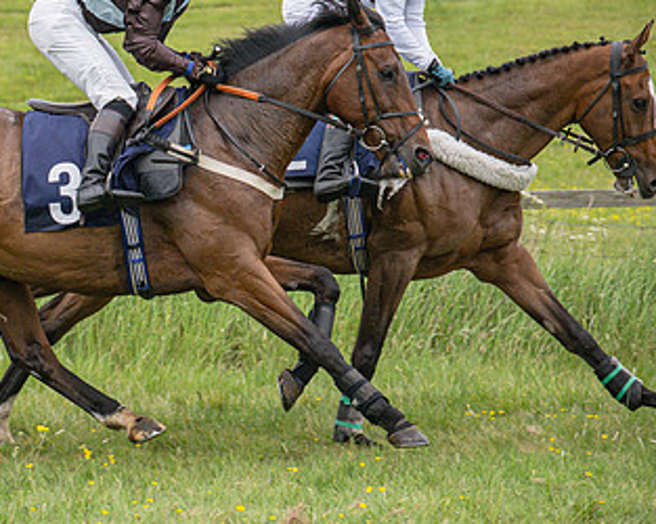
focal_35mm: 229
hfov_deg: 8.4
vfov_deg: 6.7
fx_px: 4443
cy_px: 182
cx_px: 341
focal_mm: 70
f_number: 4
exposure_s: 1/1600
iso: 400
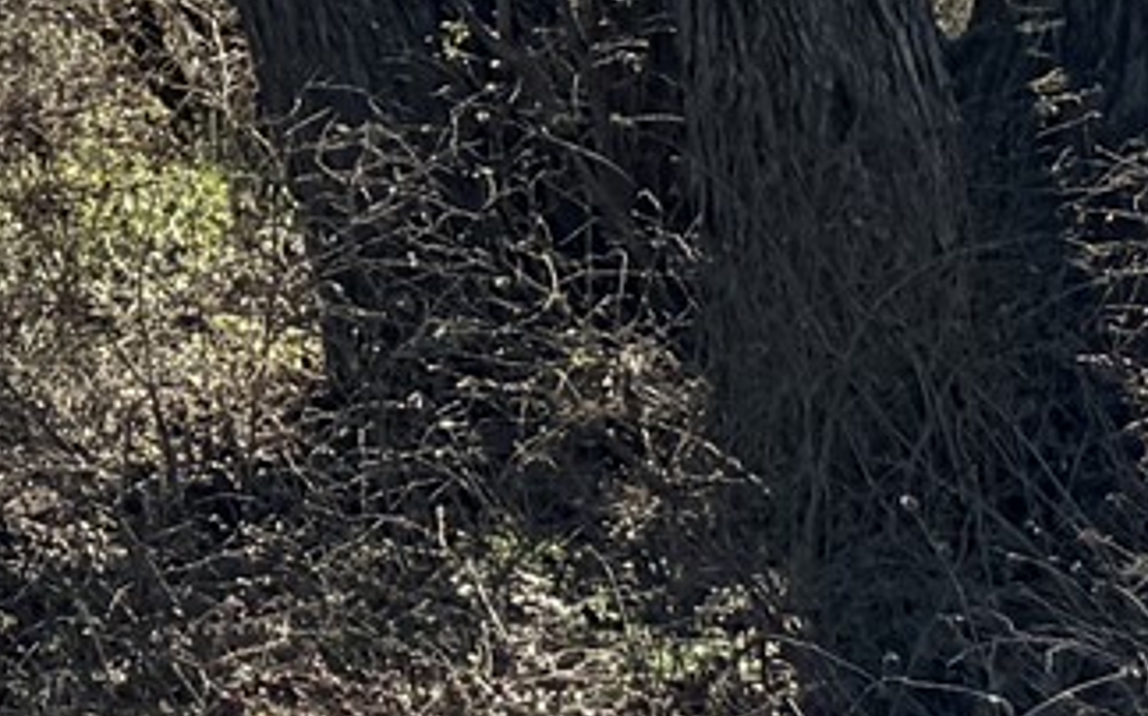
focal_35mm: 161
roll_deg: -1.9
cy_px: -1439
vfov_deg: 7.2
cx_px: -1984
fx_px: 5034
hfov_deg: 10.4
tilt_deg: +9.6
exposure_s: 1/2525
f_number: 1.78
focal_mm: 6.76
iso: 80
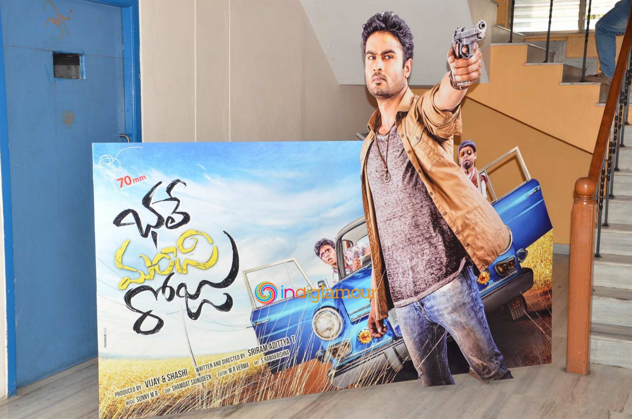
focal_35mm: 48
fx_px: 841
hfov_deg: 41.2
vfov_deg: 28.0
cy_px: 210
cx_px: 316
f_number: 5.6
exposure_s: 1/125
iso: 1000
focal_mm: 32
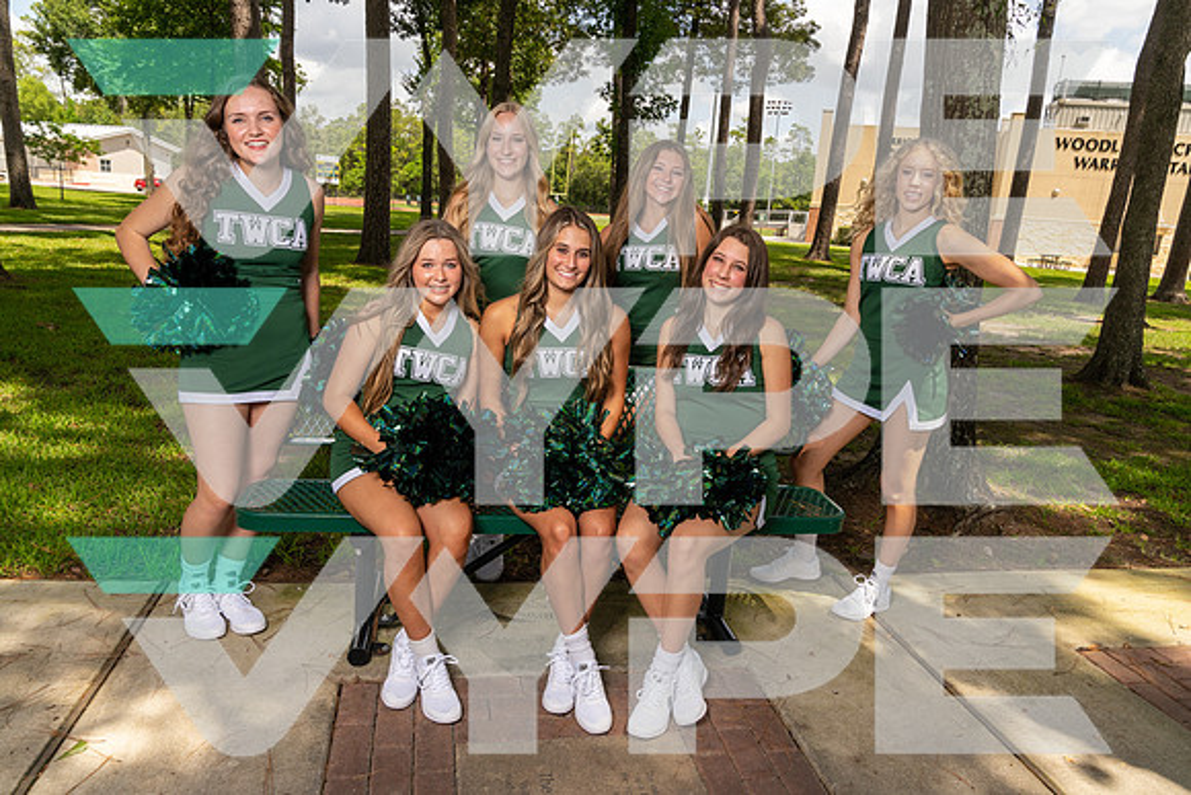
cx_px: 596
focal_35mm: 25
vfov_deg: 51.3
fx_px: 827
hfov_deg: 71.5
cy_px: 398
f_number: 11
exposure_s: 1/250
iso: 320
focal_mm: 25
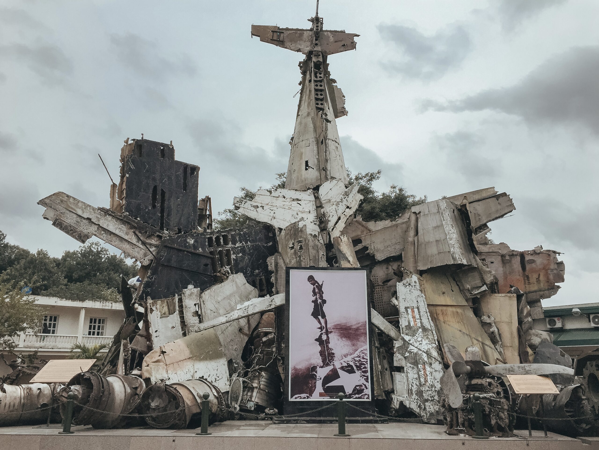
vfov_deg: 48.2
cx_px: 300
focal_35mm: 29
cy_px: 225
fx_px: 502
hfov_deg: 61.7
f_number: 2.2
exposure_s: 1/1400
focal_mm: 4.15
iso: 32
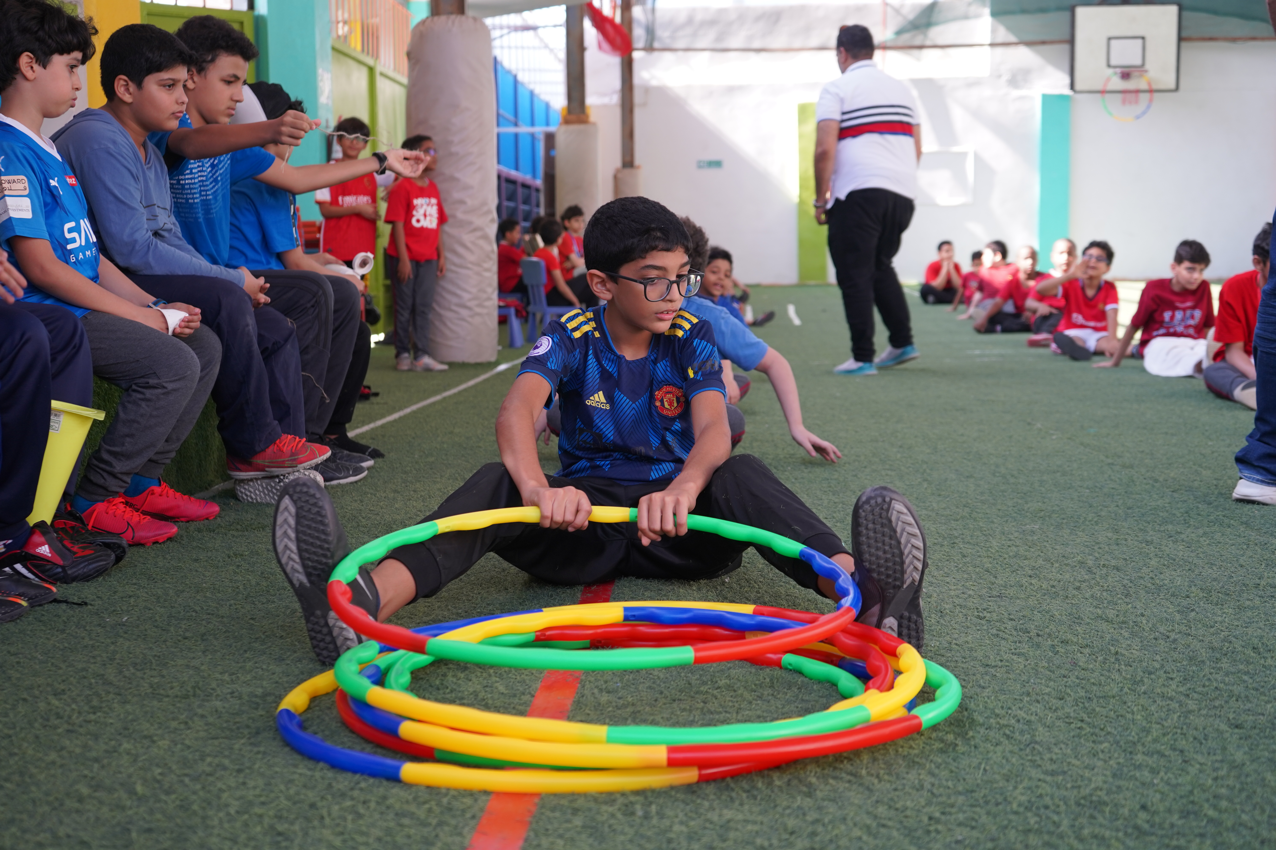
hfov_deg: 43.6
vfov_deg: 29.9
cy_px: 425
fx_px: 1595
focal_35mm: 45
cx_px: 638
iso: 320
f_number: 4.5
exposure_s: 1/160
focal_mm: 45
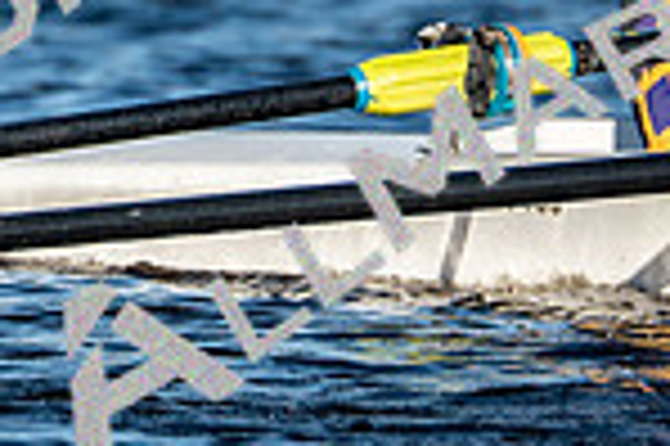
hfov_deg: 0.9
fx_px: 43483
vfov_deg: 0.6
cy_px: -218
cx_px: 976
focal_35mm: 2339
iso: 400
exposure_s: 1/2000
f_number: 6.3
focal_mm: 600
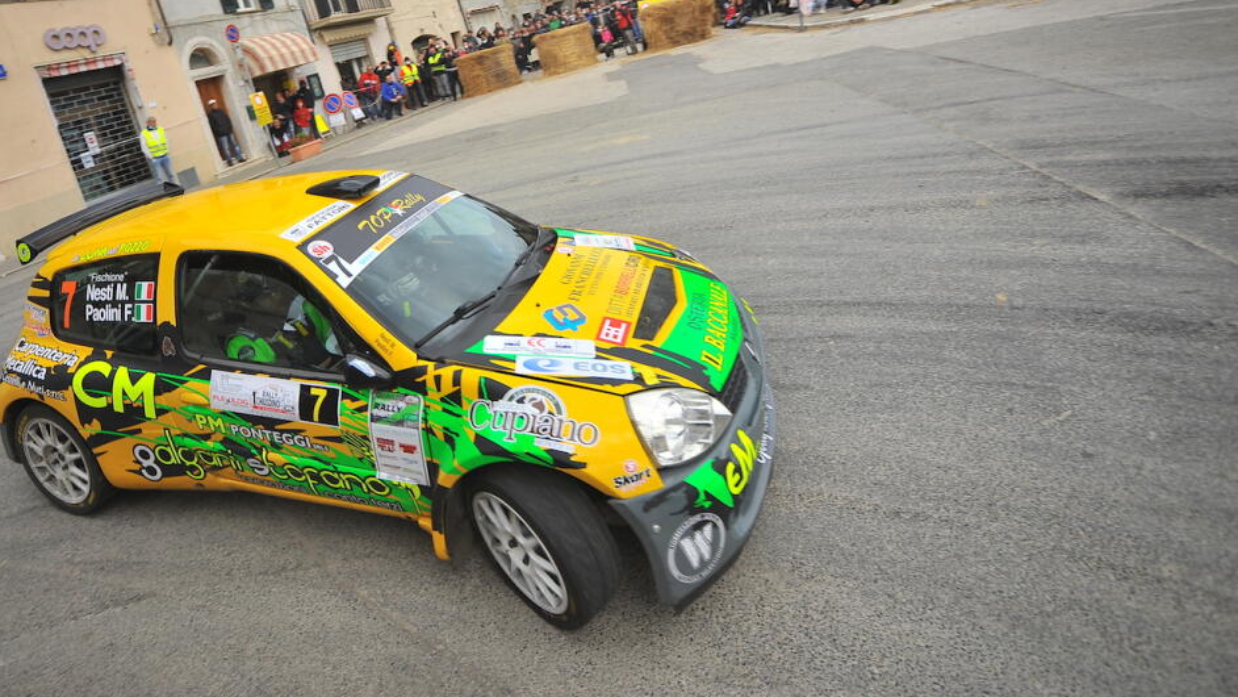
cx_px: 472
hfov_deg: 85.1
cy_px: 180
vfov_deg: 53.5
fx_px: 657
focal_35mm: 20
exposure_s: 1/500
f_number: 4.5
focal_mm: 15
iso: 400
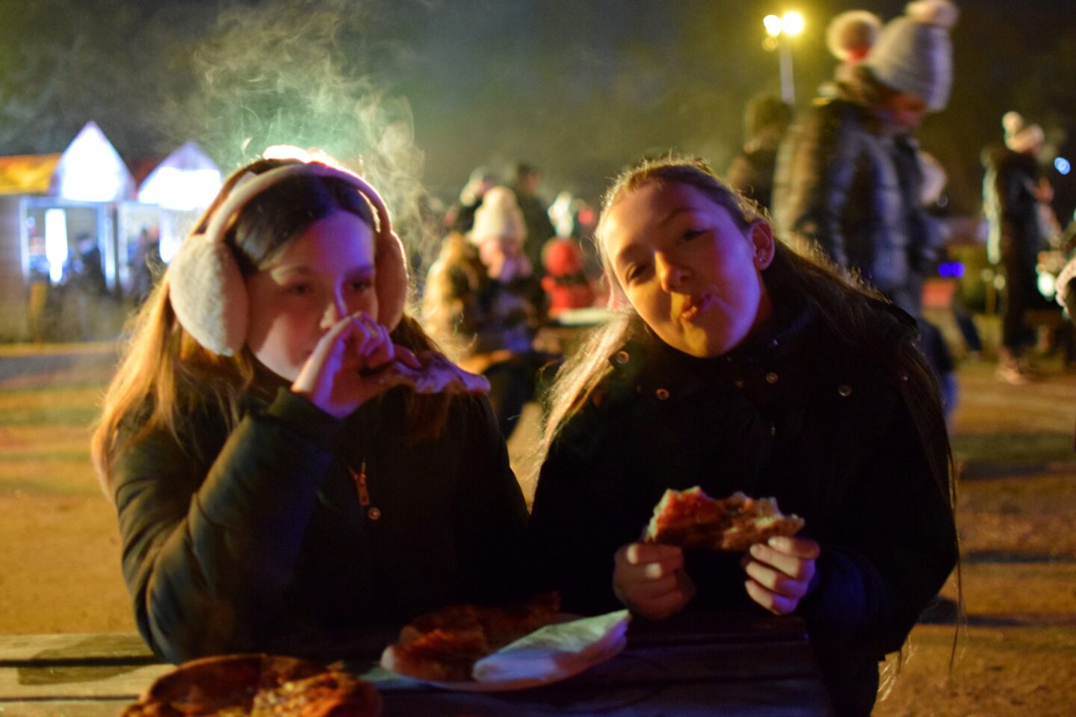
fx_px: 1569
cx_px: 538
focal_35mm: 52
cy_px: 358
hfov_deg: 37.9
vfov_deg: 25.8
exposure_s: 1/30
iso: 3200
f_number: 2
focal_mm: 35
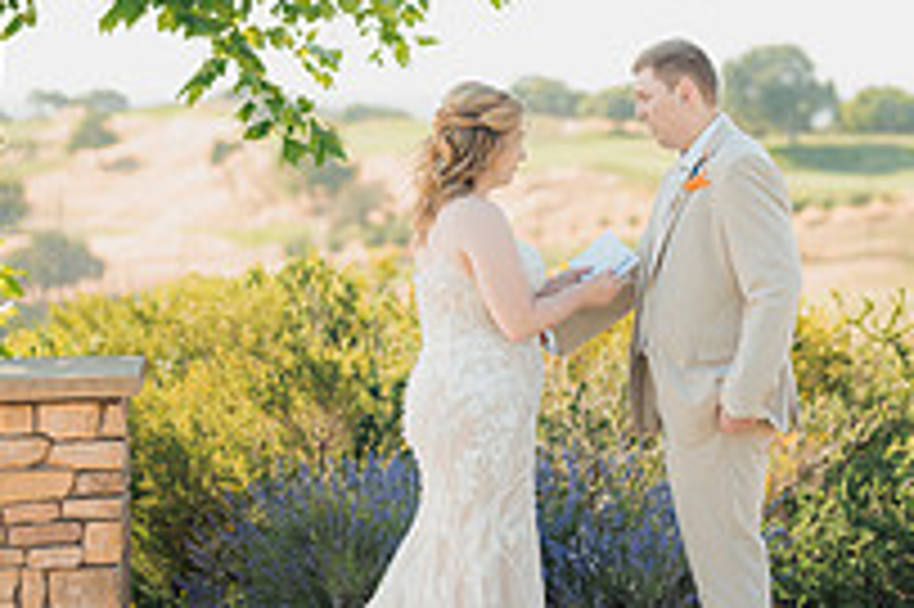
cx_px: 599
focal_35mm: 111
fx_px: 2816
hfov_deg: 18.4
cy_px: 113
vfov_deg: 12.3
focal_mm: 50
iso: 50
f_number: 1.4
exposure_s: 1/1250
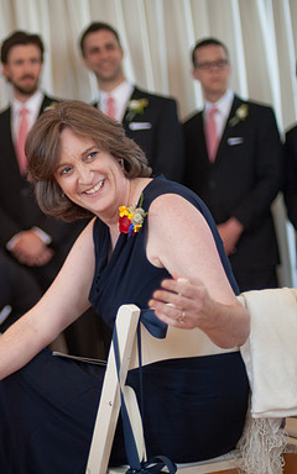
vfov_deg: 26.8
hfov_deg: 16.7
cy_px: 237
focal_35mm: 77
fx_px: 997
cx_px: 26
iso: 200
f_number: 1.4
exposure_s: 1/320
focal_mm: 50
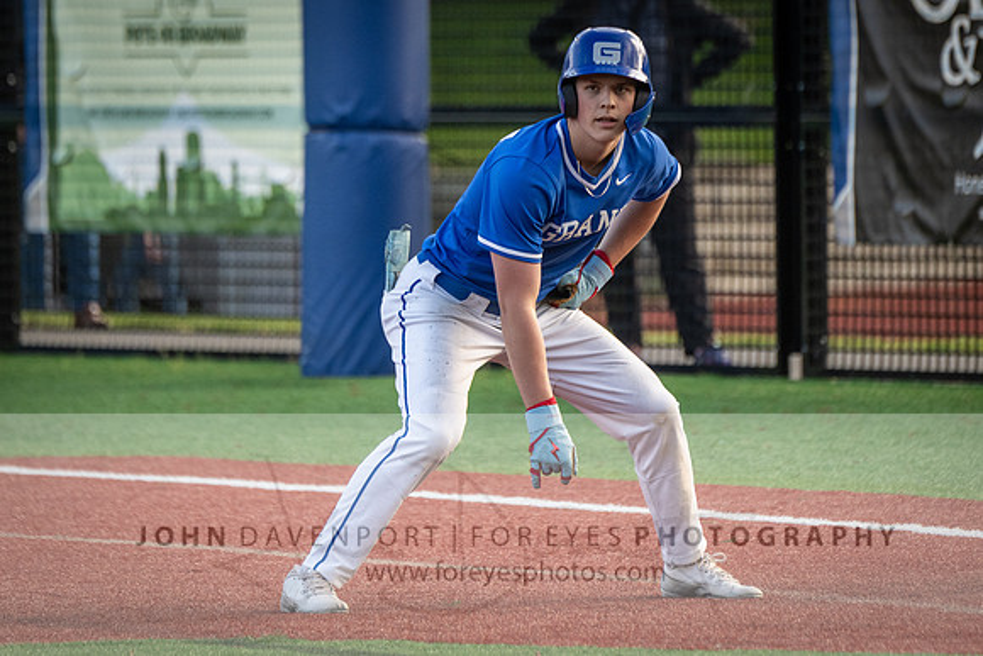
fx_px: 15958
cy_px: 237
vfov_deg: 2.4
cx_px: 492
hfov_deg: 3.5
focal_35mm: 584
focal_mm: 400
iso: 1400
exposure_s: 1/1000
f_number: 5.6
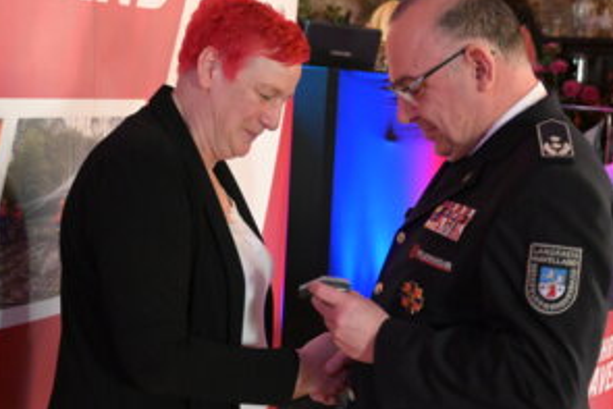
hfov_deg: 32.2
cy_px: 240
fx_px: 1056
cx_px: 376
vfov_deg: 21.9
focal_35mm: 62
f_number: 4.8
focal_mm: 30.5
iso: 7200
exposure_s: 1/60
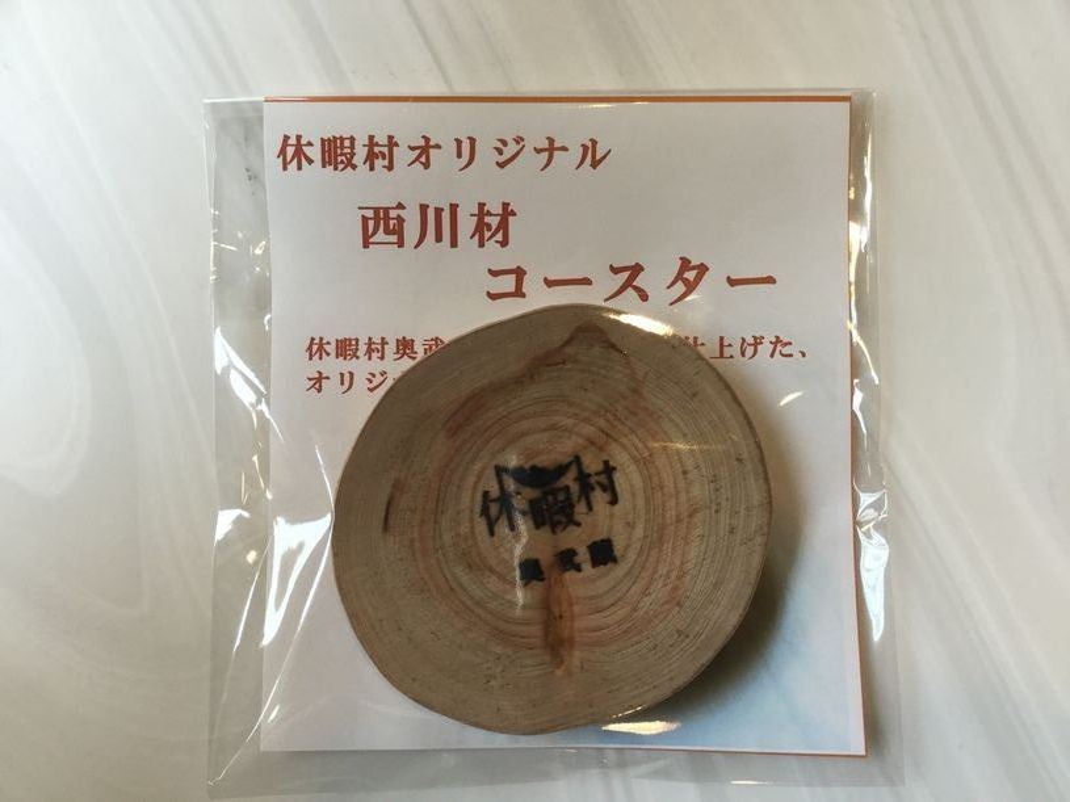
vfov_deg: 45.4
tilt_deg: -85.8
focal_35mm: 31
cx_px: 535
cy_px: 401
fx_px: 958
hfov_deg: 58.4
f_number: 2.4
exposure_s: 1/33
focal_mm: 3.3
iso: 32
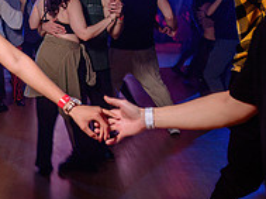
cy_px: 63
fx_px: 545
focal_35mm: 71
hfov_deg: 25.1
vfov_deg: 20.6
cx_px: -41
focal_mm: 24
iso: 800
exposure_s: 1/50
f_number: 2.8
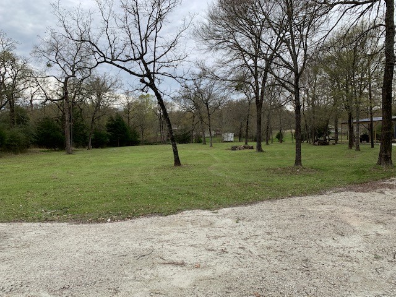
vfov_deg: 53.1
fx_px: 297
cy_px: 148
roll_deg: +0.9
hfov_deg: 67.3
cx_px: 198
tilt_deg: -3.8
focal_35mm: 26
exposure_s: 1/1136
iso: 25
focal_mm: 4.25
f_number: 1.8
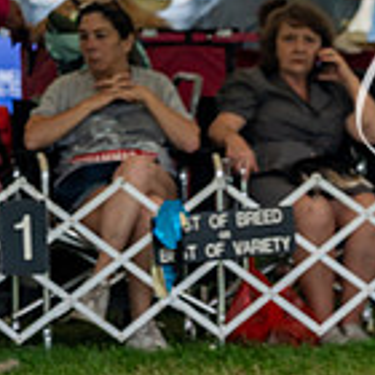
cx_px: 745
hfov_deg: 3.4
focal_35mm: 505
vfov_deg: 3.5
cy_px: 218
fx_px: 6189
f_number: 4.5
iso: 400
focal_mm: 143
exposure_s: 1/400
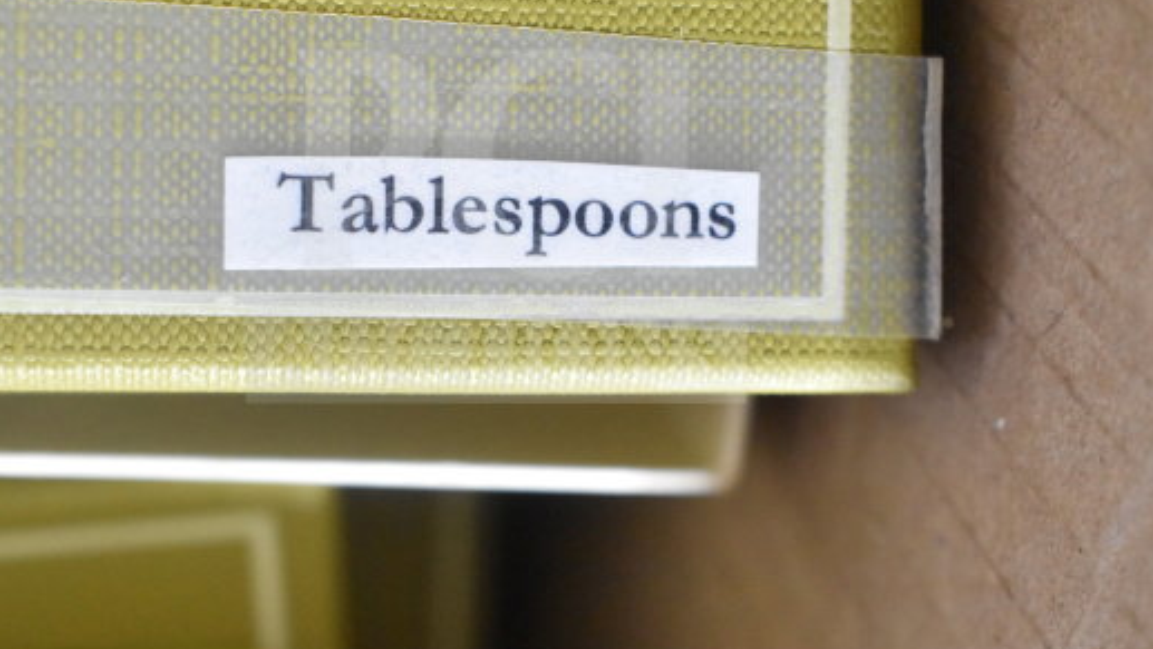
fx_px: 1926
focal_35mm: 63
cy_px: 226
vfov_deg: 19.1
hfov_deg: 33.3
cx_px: 495
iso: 6400
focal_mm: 34
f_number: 6.3
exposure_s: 1/160
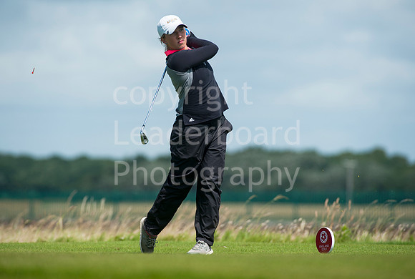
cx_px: 208
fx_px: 3467
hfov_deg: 6.8
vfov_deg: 4.6
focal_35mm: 300
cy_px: 140
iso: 200
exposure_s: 1/3200
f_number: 6.3
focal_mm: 300
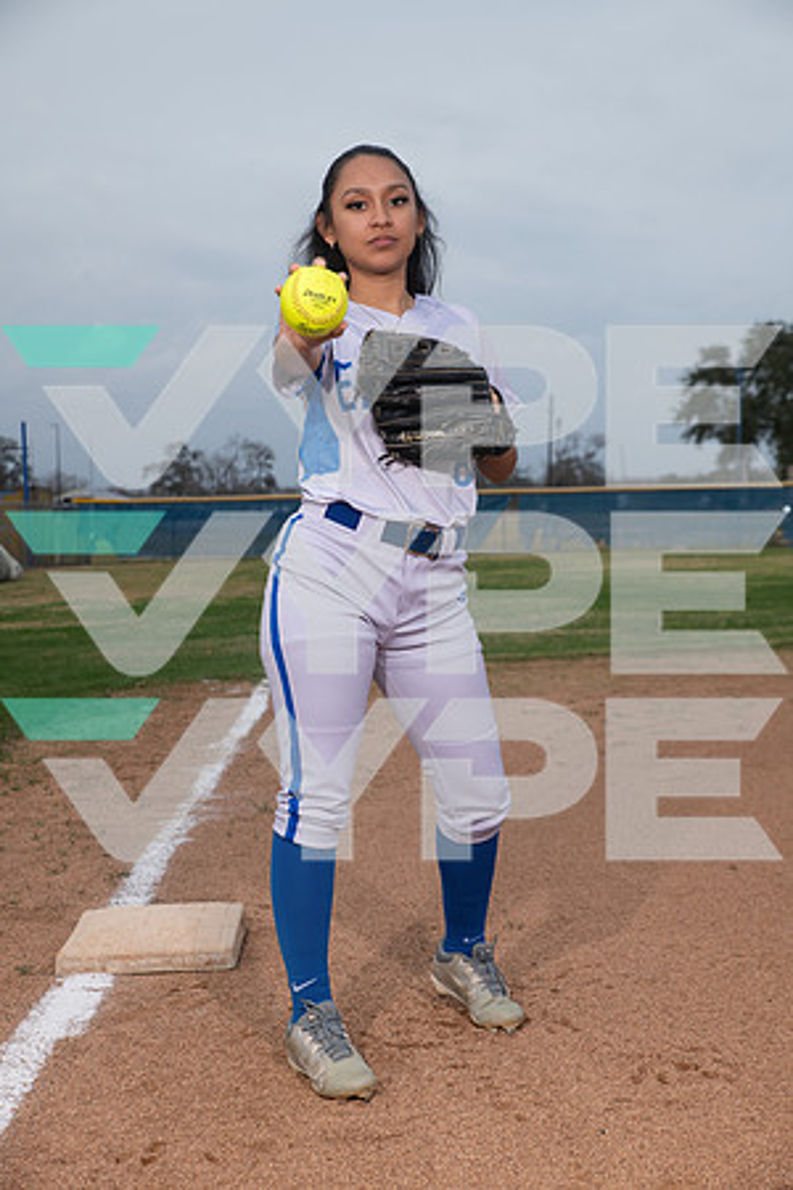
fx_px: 1817
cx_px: 396
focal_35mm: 55
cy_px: 595
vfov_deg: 36.2
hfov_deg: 24.6
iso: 200
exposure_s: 1/400
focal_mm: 55
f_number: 6.3
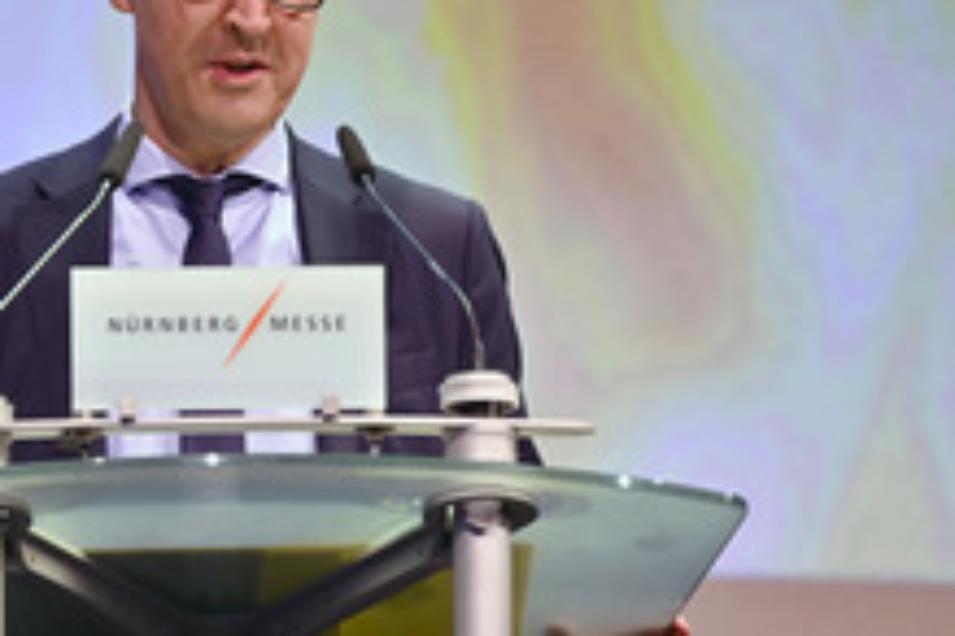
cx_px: 216
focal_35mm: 411
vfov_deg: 3.3
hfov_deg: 5.0
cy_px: 370
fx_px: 10902
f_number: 2.8
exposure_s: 1/500
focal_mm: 200
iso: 800
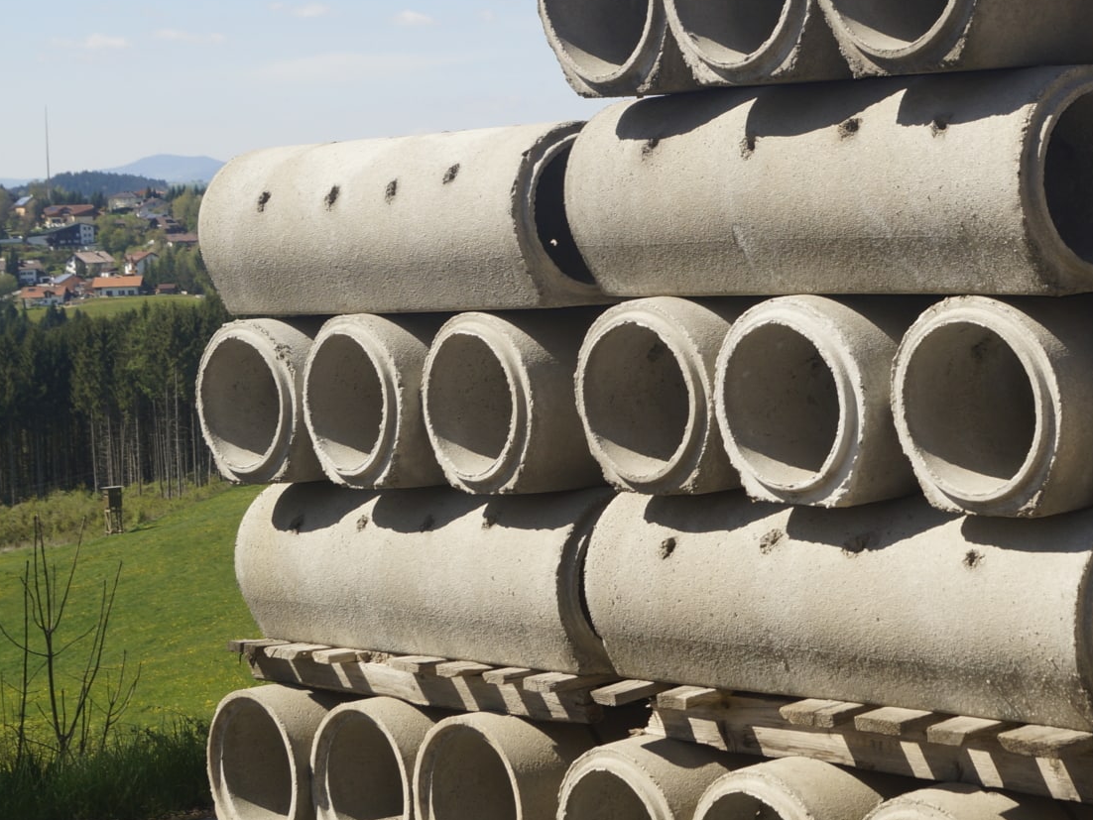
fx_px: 2369
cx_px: 886
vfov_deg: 19.6
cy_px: 359
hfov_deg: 25.5
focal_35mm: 75
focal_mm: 28
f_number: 10
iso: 100
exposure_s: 1/80
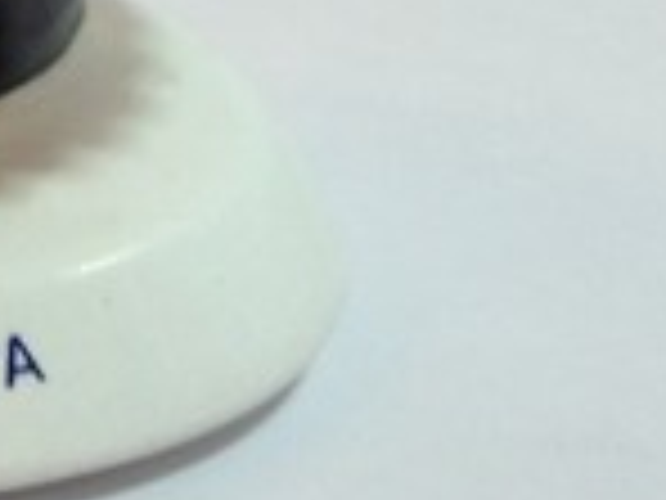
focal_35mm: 189
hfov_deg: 10.0
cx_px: -423
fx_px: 3636
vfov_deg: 7.3
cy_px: -766
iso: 64
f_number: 2.4
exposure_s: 1/25
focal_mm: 4.28
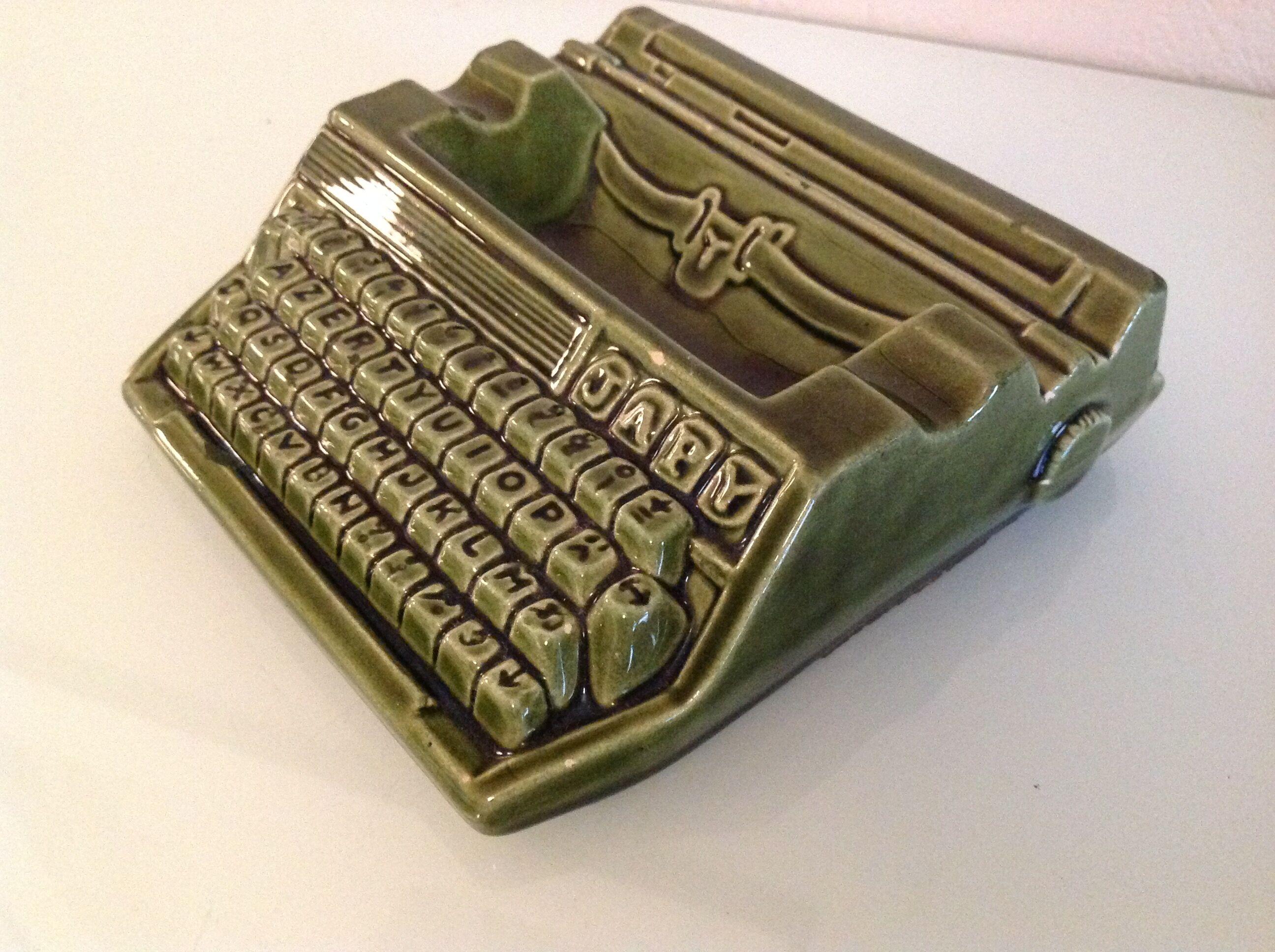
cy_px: 476
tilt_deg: -44.5
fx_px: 1287
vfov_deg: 40.6
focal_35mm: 35
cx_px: 638
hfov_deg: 52.7
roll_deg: -1.0
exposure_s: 1/17
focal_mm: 4.28
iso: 640
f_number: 2.4
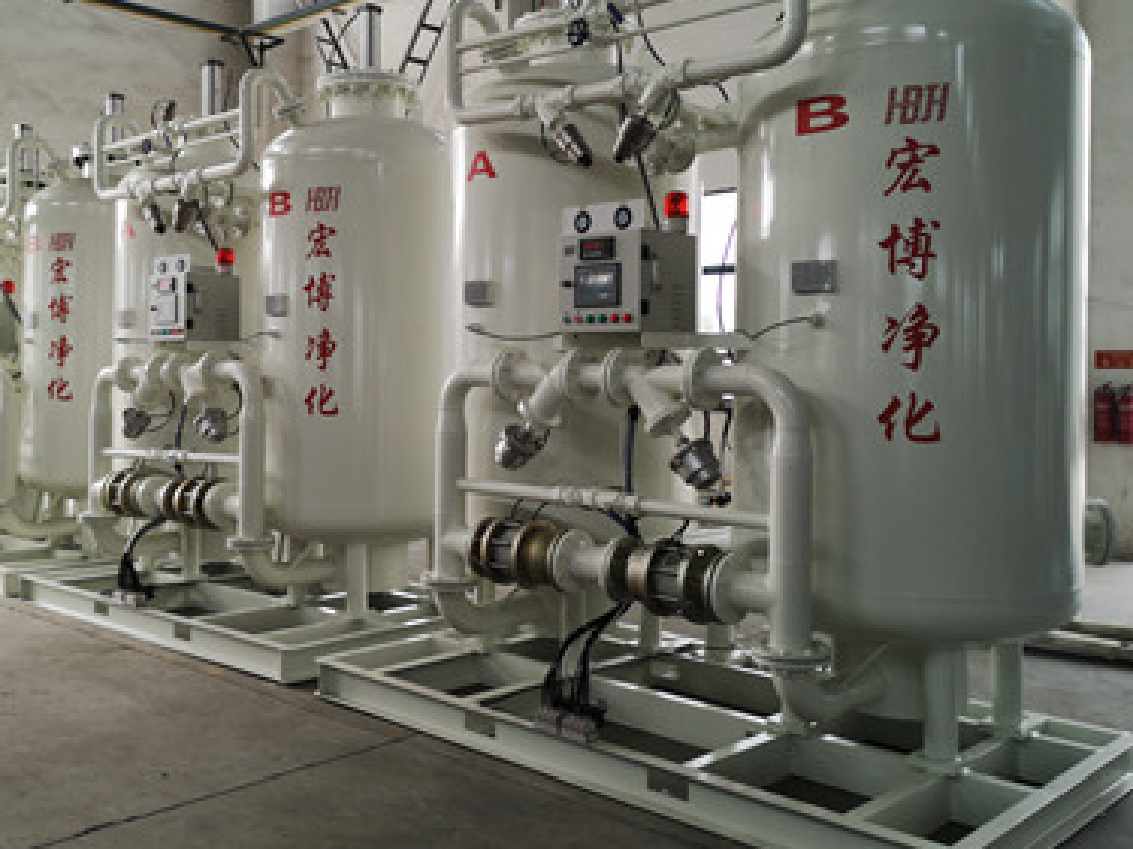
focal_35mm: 36
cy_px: 361
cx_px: 486
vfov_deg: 39.5
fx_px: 1178
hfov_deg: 51.2
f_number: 1.8
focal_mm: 3.95
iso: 50
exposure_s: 1/169
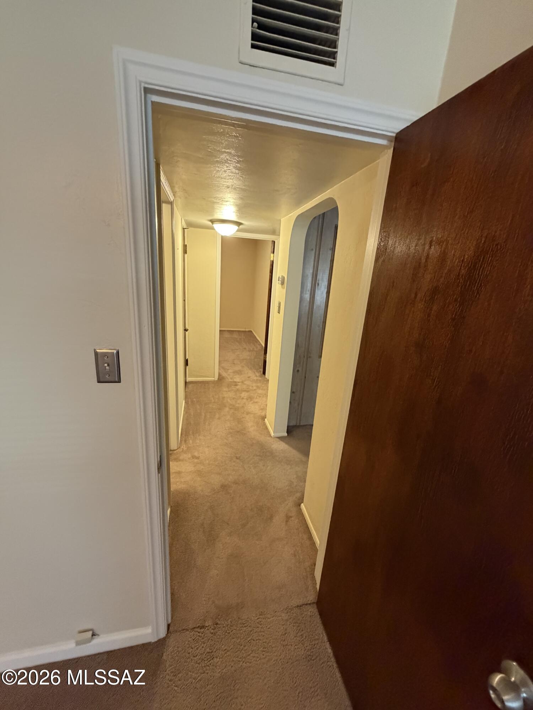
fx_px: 287
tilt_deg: -14.2
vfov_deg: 102.1
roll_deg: -3.6
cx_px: 266
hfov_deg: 85.7
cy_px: 355
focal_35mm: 14
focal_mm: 2.22
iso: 640
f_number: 2.2
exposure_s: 1/60
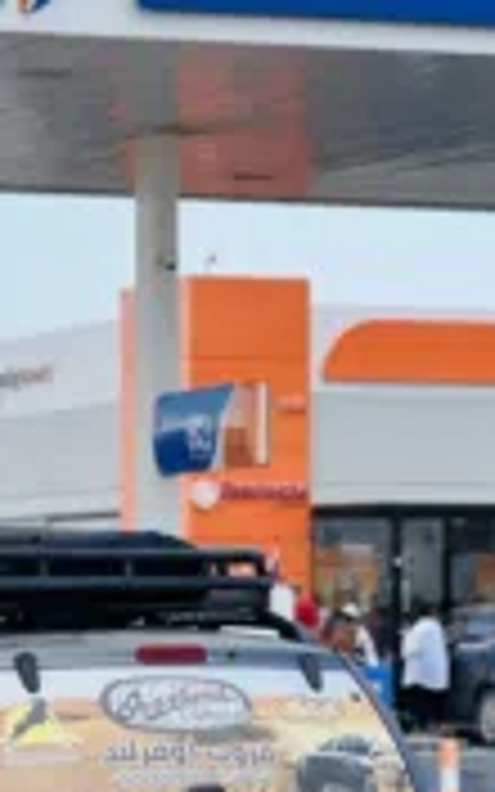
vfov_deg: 11.3
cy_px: 428
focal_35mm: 186
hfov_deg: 7.1
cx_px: 153
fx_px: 4015
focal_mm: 9
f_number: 2.8
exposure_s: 1/245
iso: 25
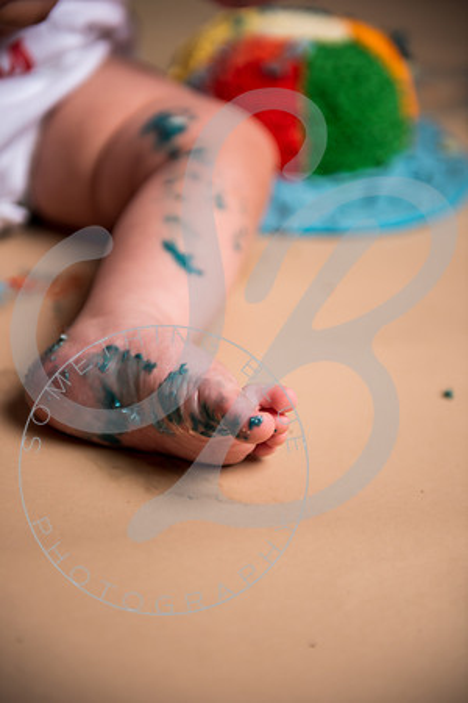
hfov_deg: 19.5
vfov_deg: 28.8
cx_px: 234
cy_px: 352
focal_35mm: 70
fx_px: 1365
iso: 125
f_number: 2.8
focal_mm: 70
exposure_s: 1/125
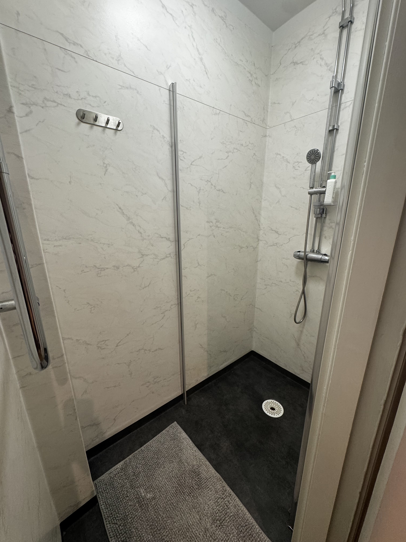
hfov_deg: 85.7
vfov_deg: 102.1
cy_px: 271
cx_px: 203
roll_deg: +0.3
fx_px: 219
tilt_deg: -14.2
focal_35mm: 14
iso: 200
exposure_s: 1/100
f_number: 2.2
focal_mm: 2.22
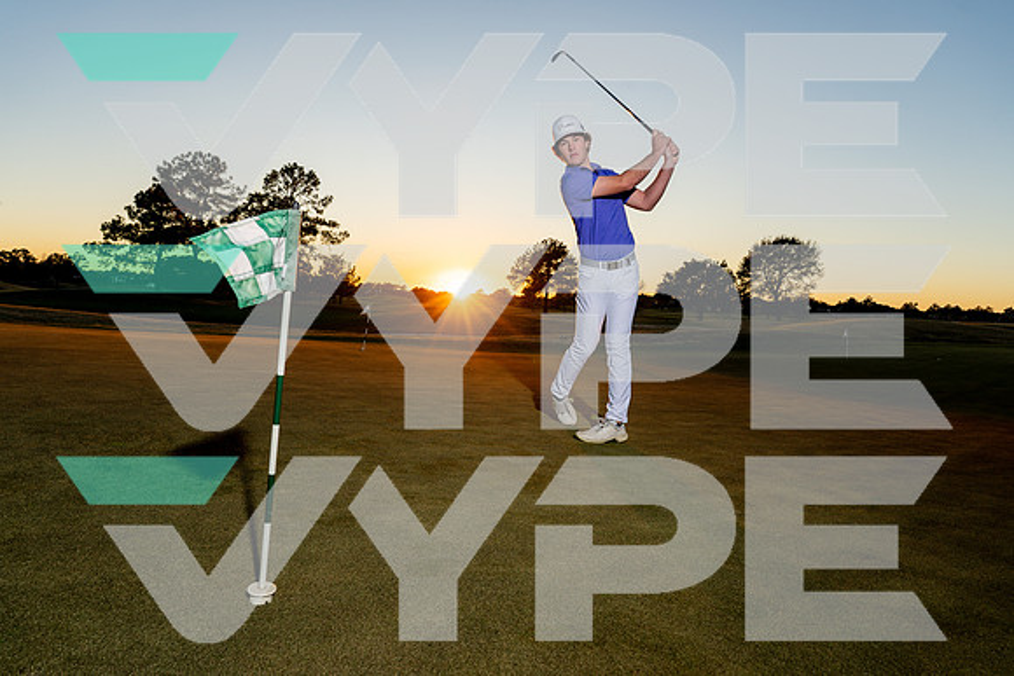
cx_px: 520
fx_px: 694
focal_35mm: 25
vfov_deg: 52.0
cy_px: 347
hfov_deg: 72.3
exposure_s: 1/250
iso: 160
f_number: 7.1
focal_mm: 24
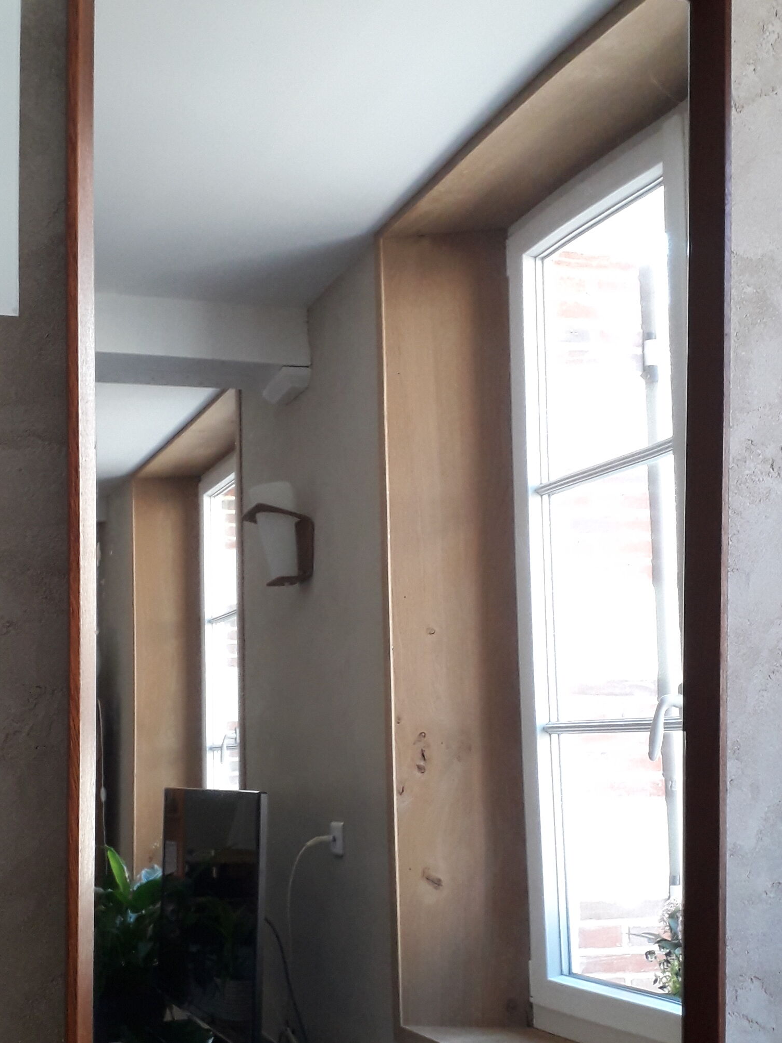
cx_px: 361
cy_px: 654
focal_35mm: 44
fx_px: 1325
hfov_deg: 32.9
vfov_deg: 42.6
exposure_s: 1/50
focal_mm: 3.6
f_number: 1.9
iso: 125
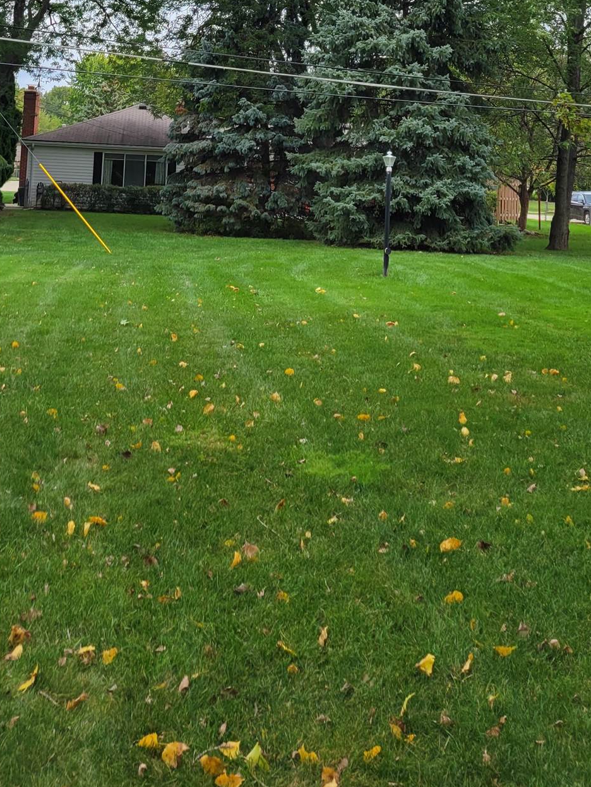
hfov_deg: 30.3
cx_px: 284
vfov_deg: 37.4
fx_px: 1093
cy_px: 95
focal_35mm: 48
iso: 40
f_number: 1.8
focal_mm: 5.4
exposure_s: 1/1139
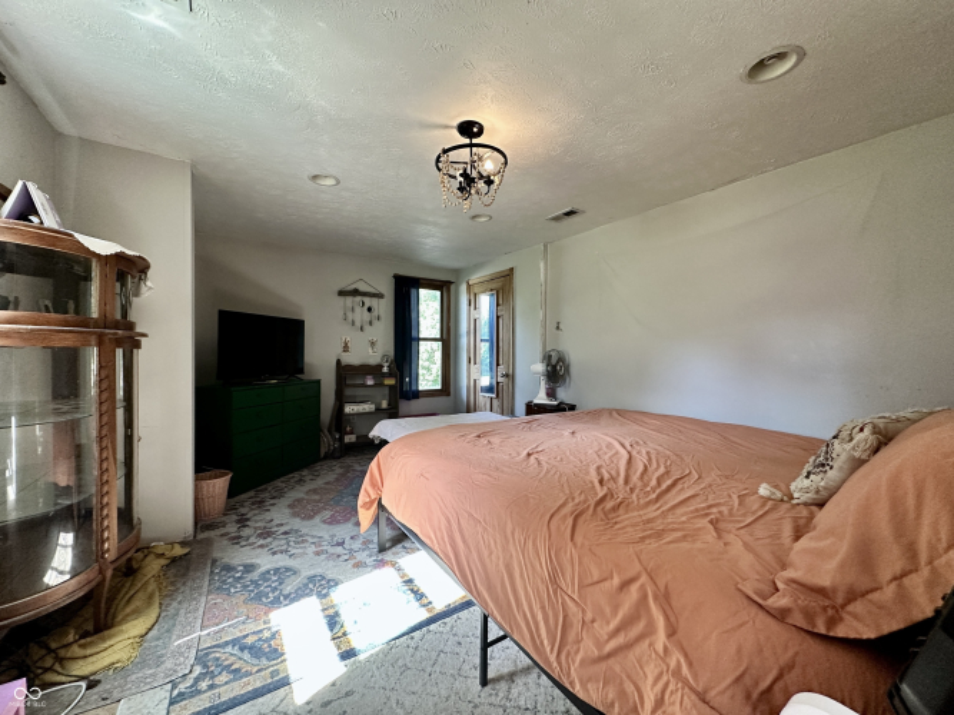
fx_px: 386
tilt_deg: -0.1
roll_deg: -0.4
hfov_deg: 102.1
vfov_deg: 85.7
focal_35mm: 14
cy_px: 358
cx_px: 477
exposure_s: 1/99
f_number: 2.2
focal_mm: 2.22
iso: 250
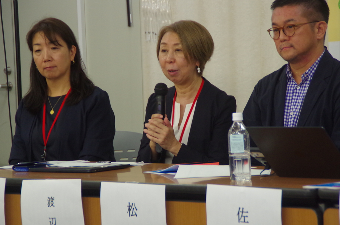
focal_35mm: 177
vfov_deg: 7.7
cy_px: 112
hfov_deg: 11.6
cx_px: 170
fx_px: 1668
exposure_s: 1/200
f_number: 5.6
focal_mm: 118
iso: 1600
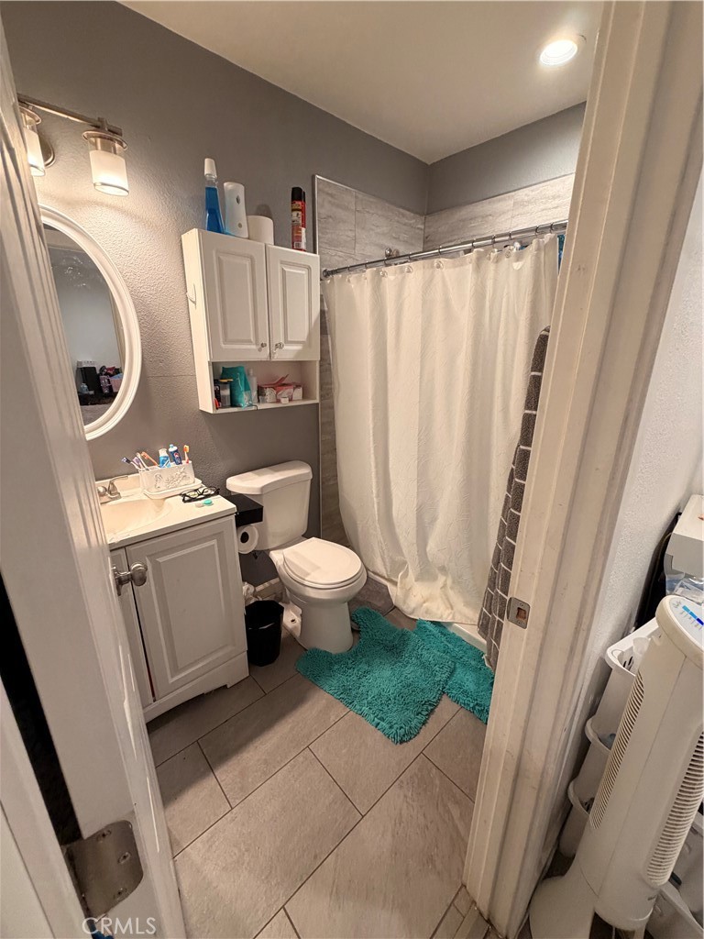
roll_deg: -1.8
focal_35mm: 14
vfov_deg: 102.1
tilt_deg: -15.0
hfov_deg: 85.7
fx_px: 380
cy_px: 470
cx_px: 352
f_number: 2.2
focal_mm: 2.22
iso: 250
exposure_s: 1/60
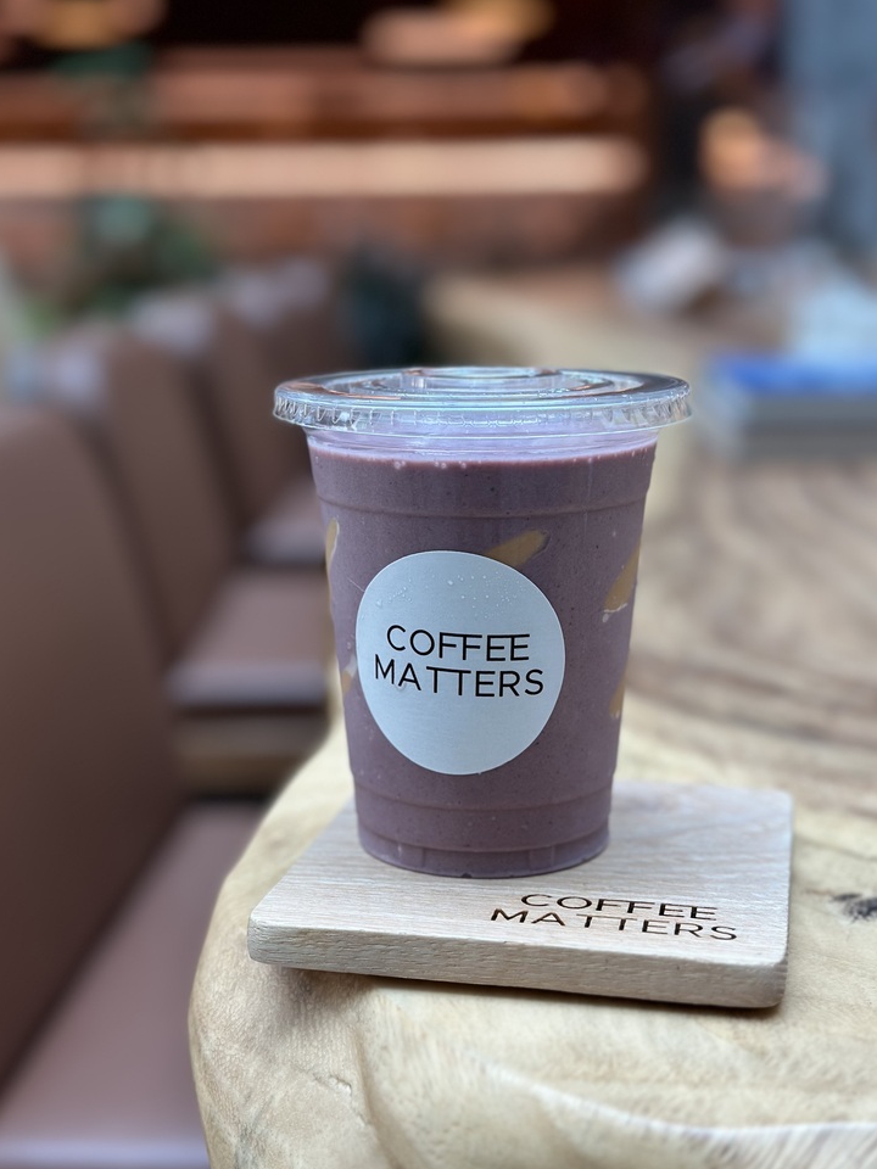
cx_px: 442
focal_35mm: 50
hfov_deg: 29.1
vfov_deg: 38.2
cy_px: 608
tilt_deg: -13.2
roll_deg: +0.5
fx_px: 1689
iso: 64
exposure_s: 1/121
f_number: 1.78
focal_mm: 6.86
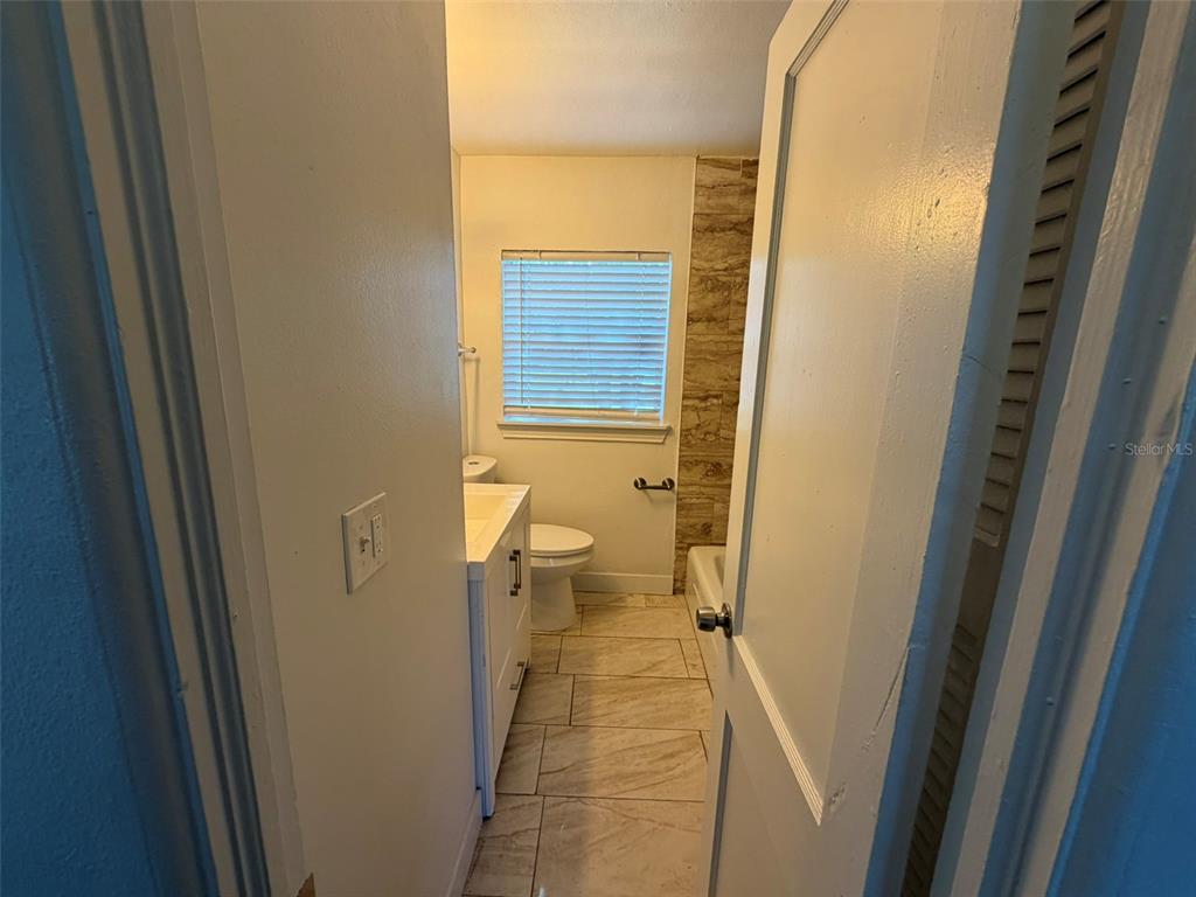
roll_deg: -1.2
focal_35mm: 14
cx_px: 598
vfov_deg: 85.7
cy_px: 448
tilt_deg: -12.0
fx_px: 484
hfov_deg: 102.1
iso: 125
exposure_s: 1/120
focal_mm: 2.22
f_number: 2.2
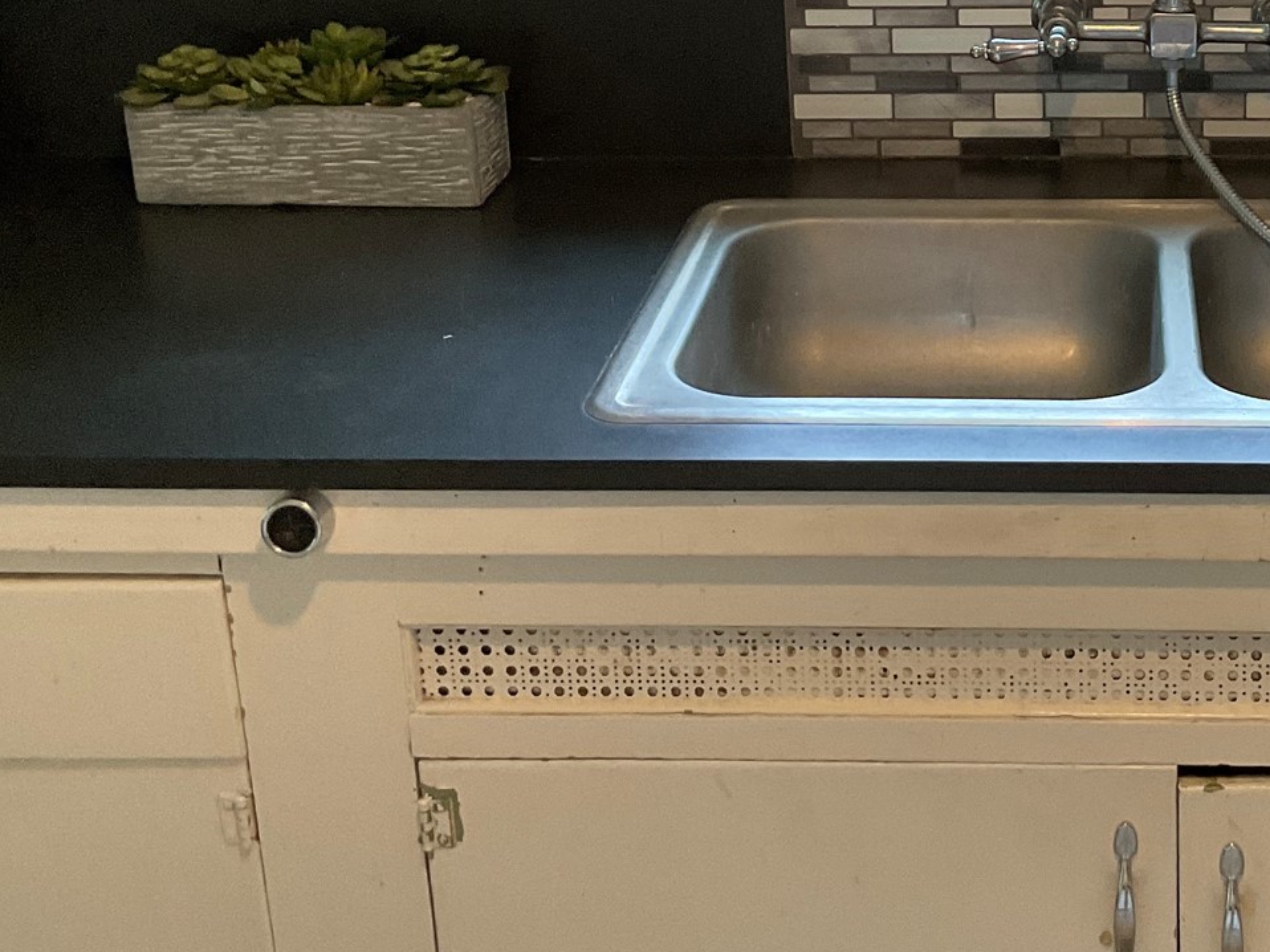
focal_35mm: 62
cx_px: 1102
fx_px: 2274
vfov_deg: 23.3
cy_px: 182
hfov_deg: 30.1
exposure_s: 1/60
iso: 160
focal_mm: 3
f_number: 1.8
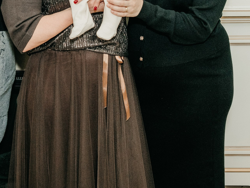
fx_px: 621
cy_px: 22
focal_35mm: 86
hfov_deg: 22.5
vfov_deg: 16.9
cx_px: 50
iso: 320
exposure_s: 1/160
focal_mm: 24
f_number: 4.5
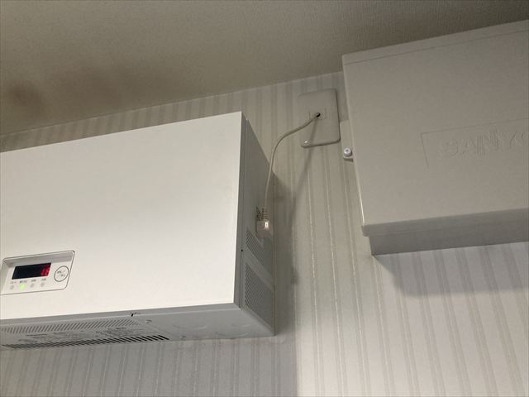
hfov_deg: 63.4
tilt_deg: +29.1
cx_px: 264
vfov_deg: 49.7
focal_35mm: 28
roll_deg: -0.1
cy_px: 198
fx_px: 428
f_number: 1.8
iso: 200
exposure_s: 1/50
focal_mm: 3.99
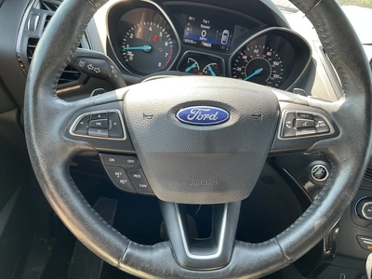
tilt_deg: -27.6
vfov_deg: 49.7
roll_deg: -10.6
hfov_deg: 63.4
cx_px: 186
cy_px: 140
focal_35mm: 28
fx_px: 301
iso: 64
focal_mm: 3
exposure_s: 1/122
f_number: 1.8
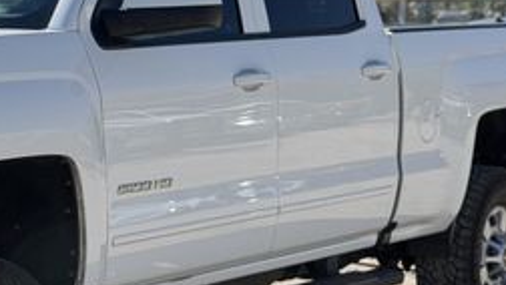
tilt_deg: -4.6
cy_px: 132
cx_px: -42
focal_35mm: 133
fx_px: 1785
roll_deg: -1.7
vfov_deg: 9.1
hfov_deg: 15.7
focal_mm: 6.76
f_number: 1.78
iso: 64
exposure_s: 1/5208
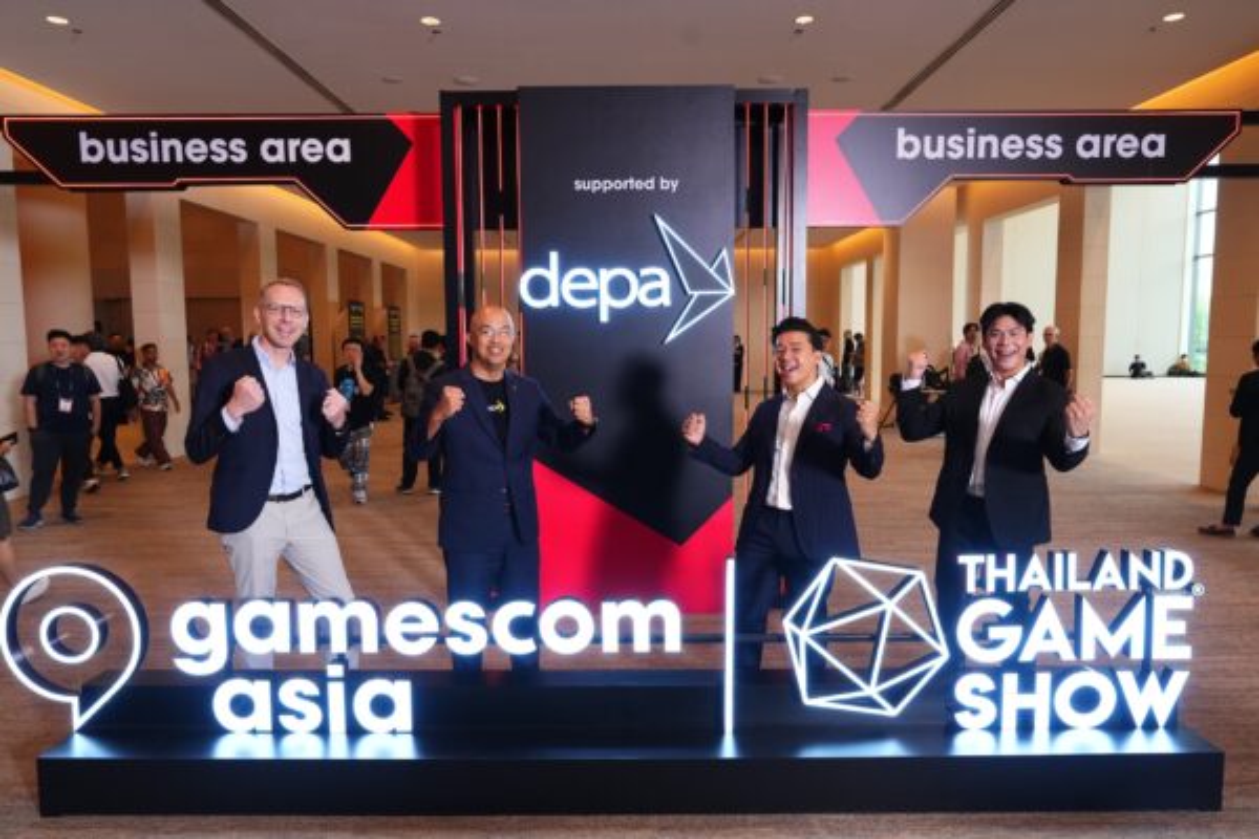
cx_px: 630
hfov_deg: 73.7
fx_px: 839
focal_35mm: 24
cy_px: 420
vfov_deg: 53.1
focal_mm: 24
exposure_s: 1/125
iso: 1250
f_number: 5.6
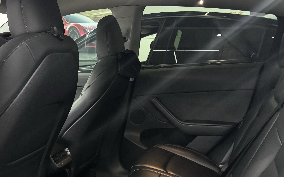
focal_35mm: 42
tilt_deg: -18.1
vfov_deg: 29.5
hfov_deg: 46.7
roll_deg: +0.4
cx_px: 101
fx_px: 325
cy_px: 153
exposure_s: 1/30
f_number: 1.78
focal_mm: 6.76
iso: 1000
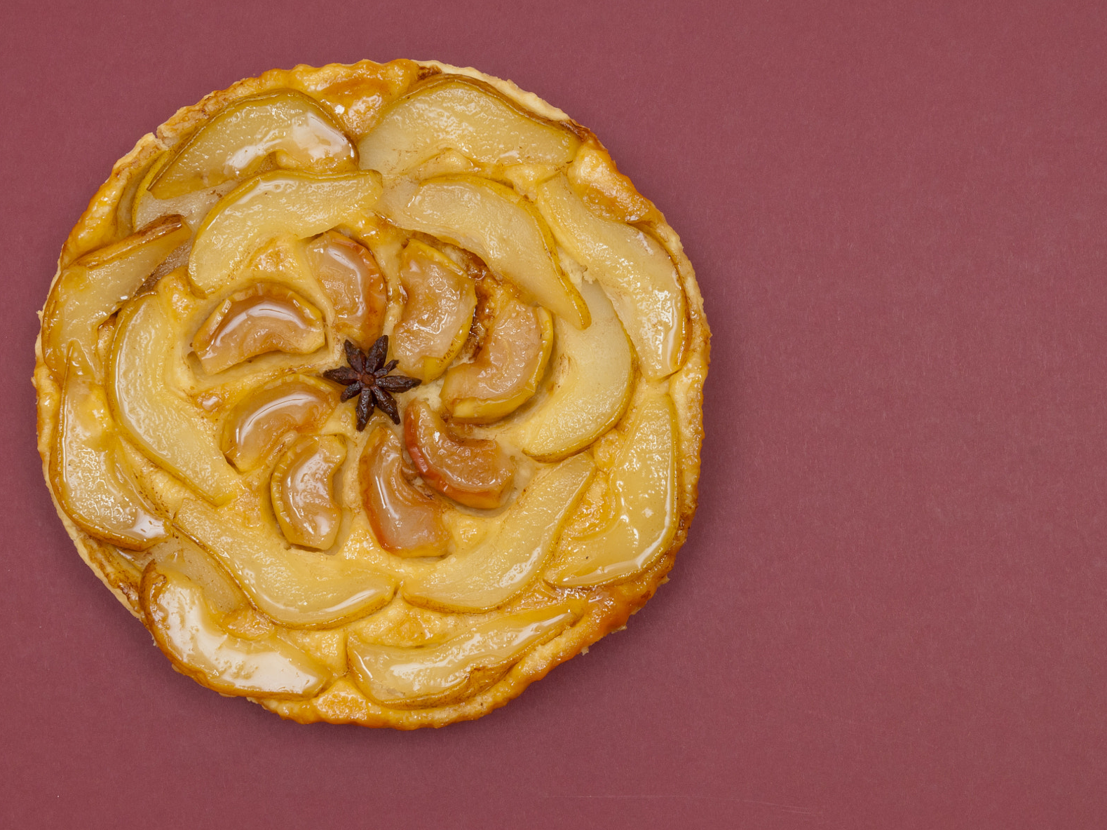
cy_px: 405
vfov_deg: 20.7
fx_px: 2270
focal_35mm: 71
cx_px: 653
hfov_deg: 27.4
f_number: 11
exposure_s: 1/160
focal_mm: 38
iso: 200
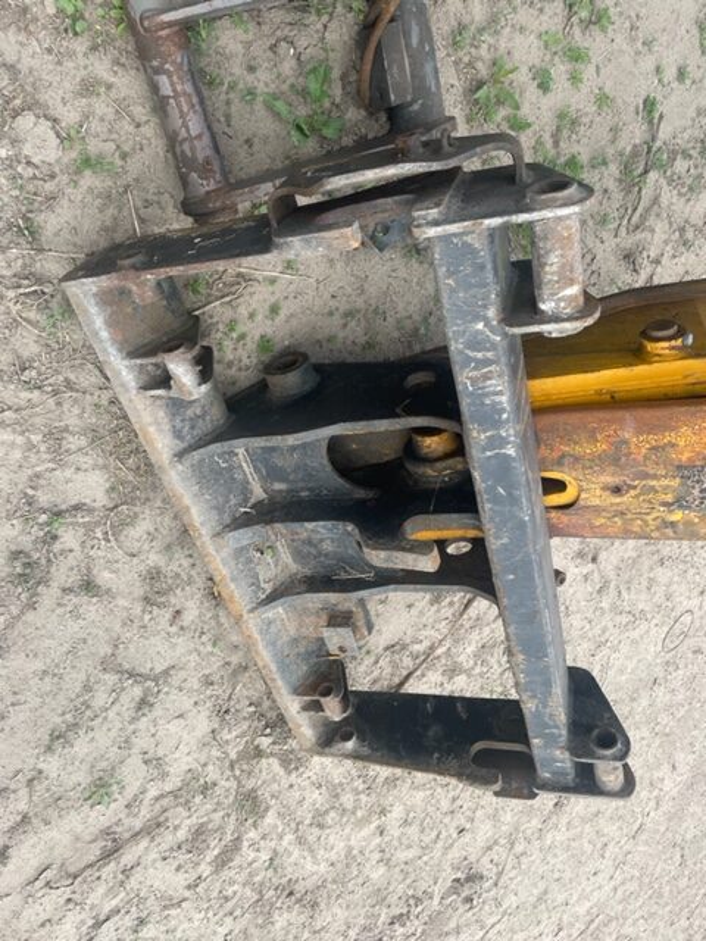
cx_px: 353
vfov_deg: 67.3
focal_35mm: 26
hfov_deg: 53.1
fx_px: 707
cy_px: 470
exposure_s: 1/1319
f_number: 1.6
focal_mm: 4.2
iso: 32
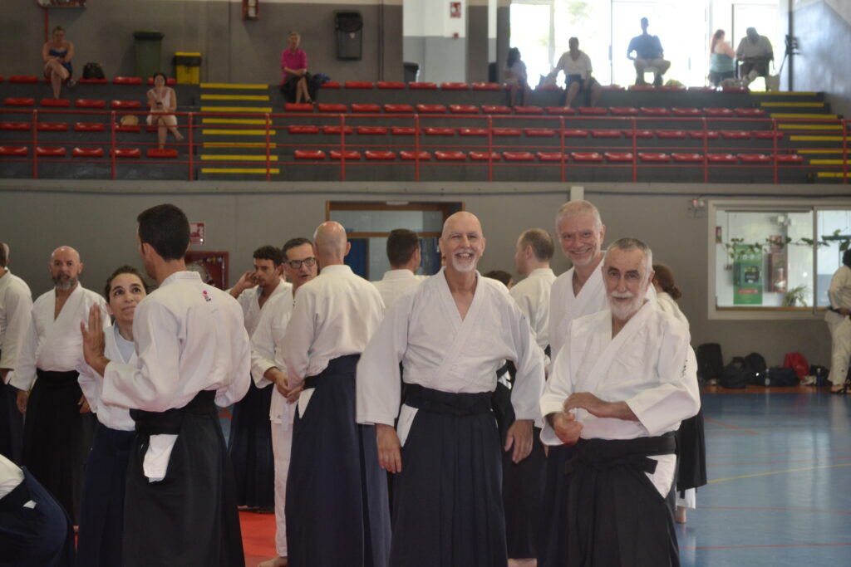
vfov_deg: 17.5
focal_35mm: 78
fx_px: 1844
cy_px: 284
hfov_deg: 26.0
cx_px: 426
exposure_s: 1/60
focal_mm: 52
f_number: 5.6
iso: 800
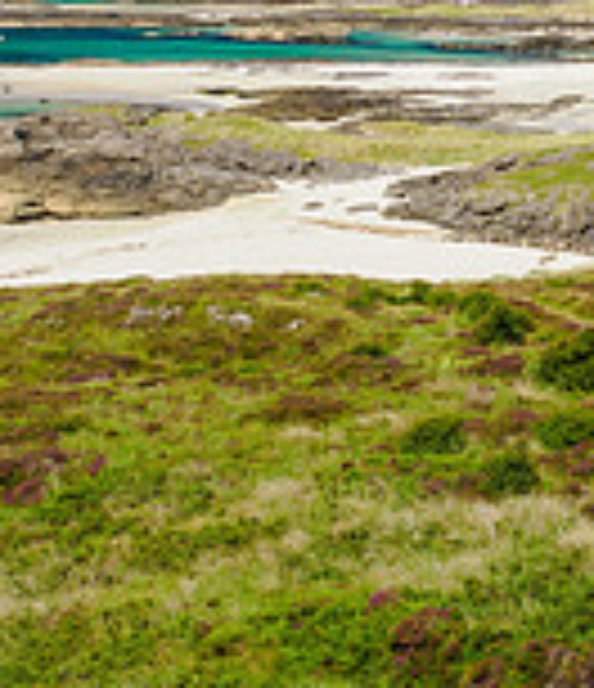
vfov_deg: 18.3
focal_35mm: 100
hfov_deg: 15.6
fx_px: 2102
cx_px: 673
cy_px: 79
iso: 400
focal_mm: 12
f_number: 5.6
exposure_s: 1/1000
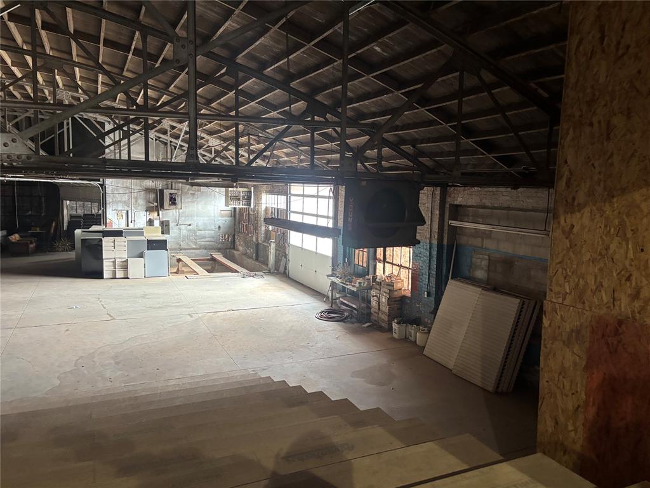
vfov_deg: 53.1
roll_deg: -1.0
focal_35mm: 26
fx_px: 488
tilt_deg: -6.3
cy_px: 244
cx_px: 325
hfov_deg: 67.3
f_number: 1.6
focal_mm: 5.96
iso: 400
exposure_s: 1/60
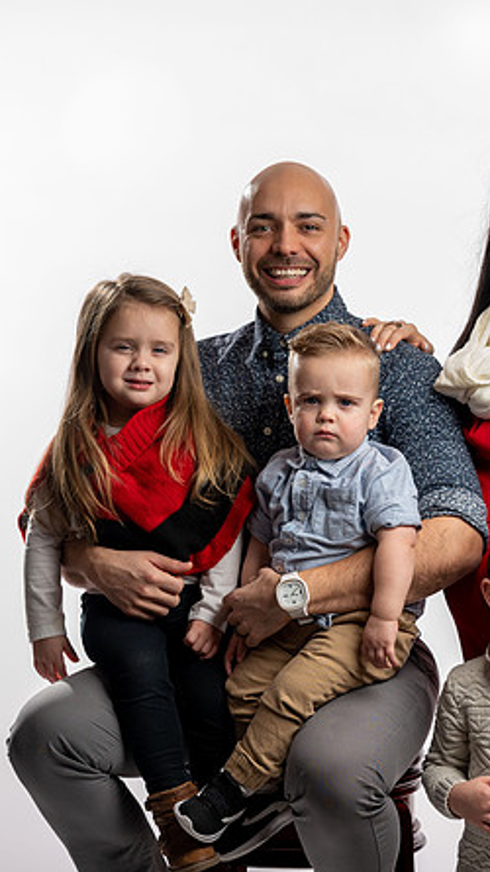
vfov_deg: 15.9
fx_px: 3121
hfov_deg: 9.0
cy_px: 433
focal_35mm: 135
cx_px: 394
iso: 64
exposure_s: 1/200
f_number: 3.2
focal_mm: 85
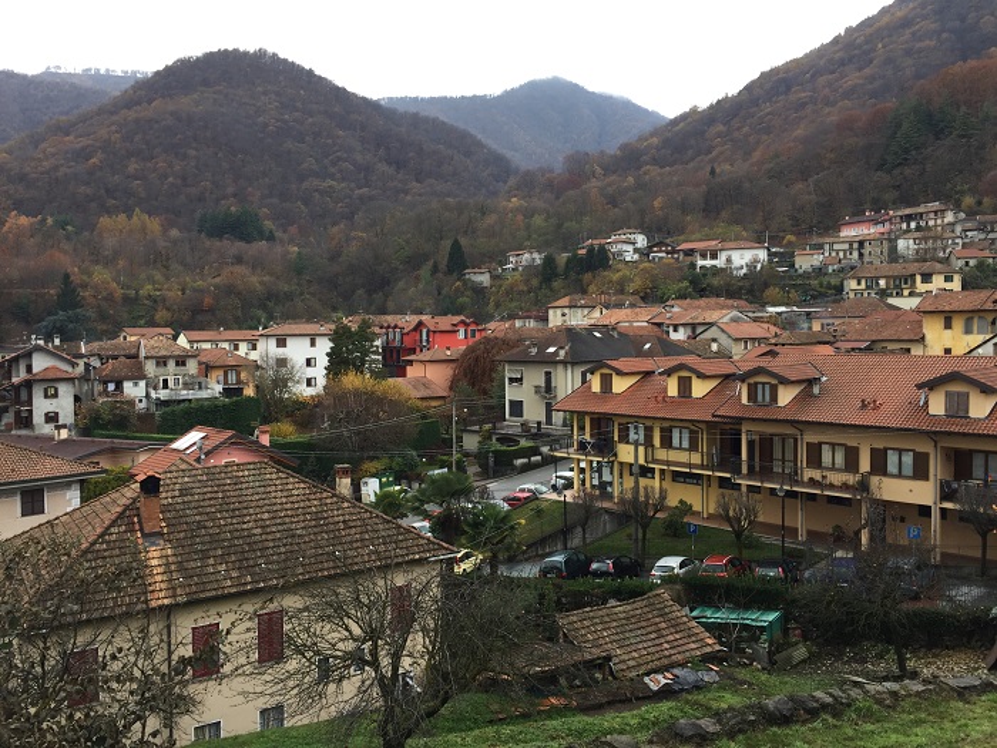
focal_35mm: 29
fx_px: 835
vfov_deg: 48.2
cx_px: 498
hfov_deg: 61.7
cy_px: 374
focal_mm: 4.15
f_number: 2.2
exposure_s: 1/116
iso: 32
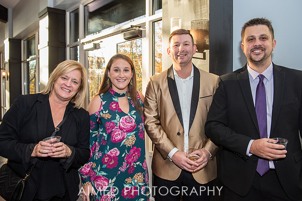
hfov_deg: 63.6
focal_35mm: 29
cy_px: 97
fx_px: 243
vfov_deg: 45.0
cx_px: 146
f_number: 4
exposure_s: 1/250
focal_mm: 28
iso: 640
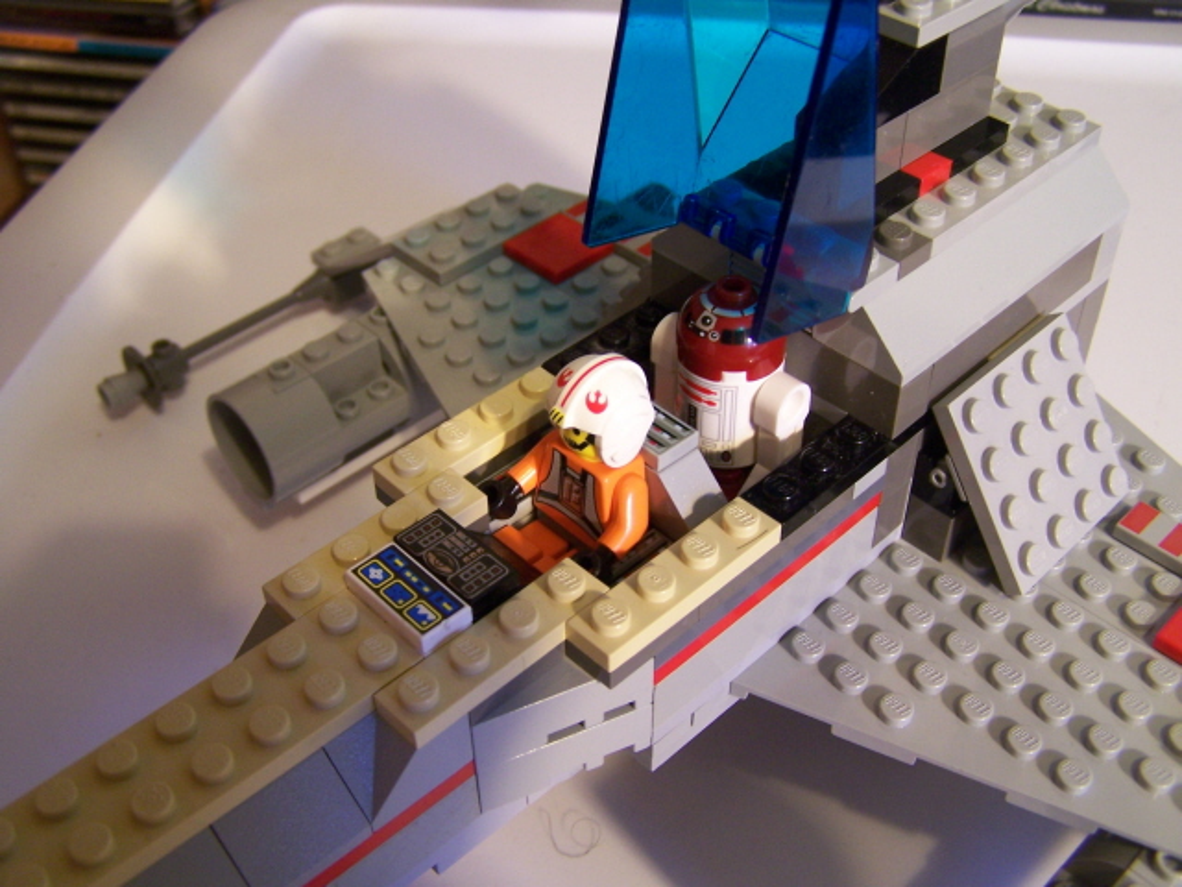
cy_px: 444
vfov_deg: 37.7
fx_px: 1298
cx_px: 591
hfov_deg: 49.0
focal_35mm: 38
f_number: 2.8
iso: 140
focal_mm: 6.3
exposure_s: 1/8
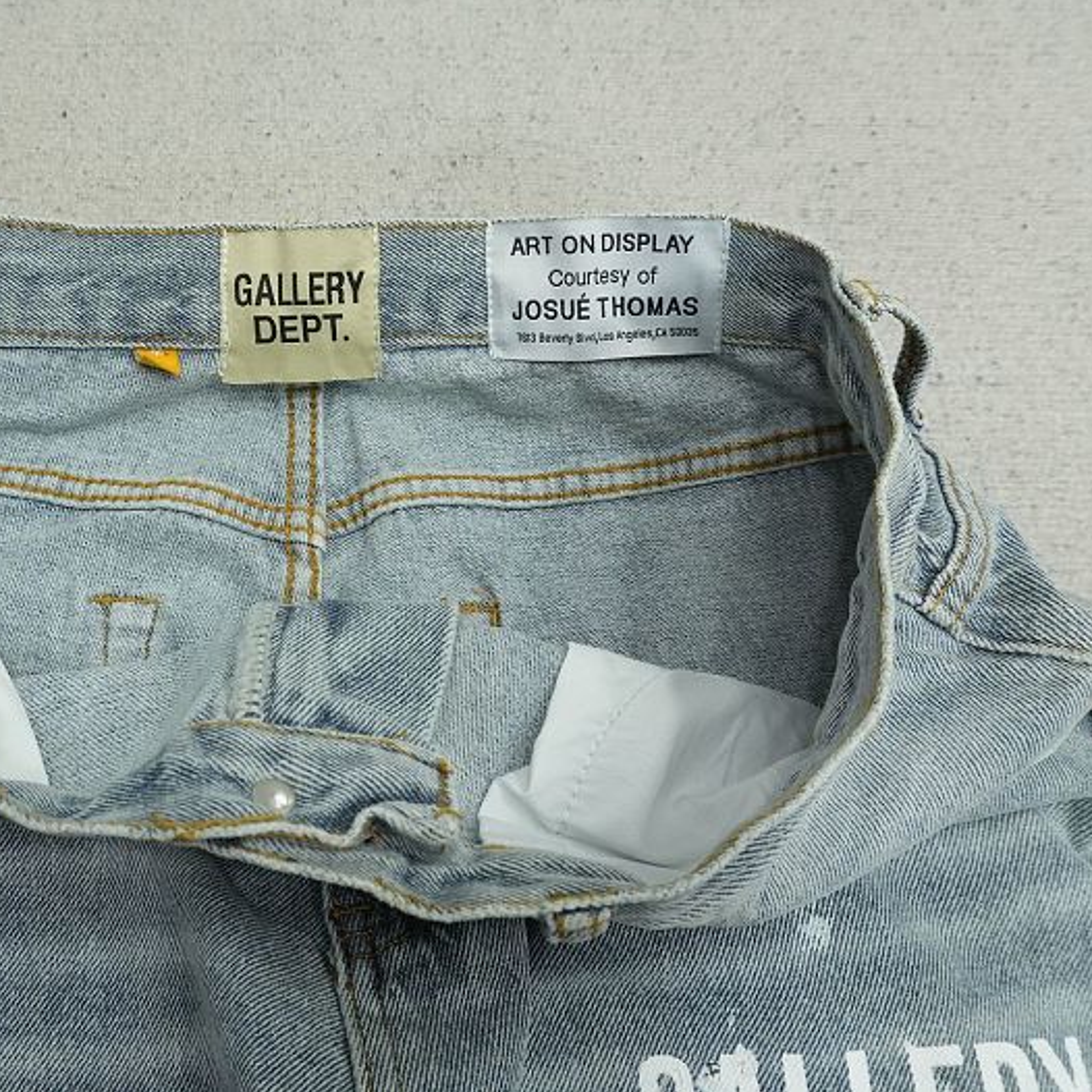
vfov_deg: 52.5
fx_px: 1106
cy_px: 543
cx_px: 274
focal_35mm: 31
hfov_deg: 50.4
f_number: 8
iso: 1000
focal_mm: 16
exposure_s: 1/160
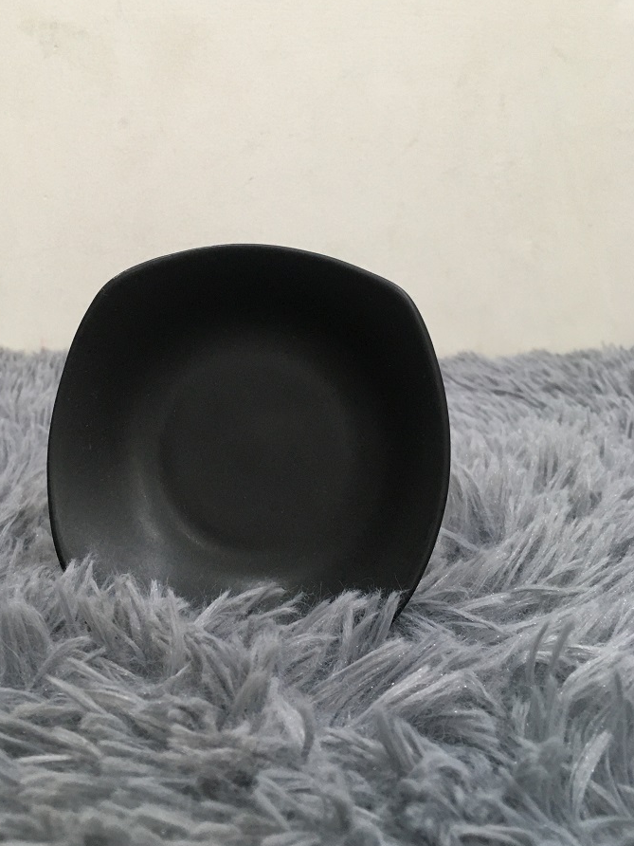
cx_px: 223
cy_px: 316
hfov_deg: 36.5
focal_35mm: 39
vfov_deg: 47.4
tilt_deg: -10.0
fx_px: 952
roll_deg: +0.4
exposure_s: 1/33
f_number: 2.2
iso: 125
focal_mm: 4.15
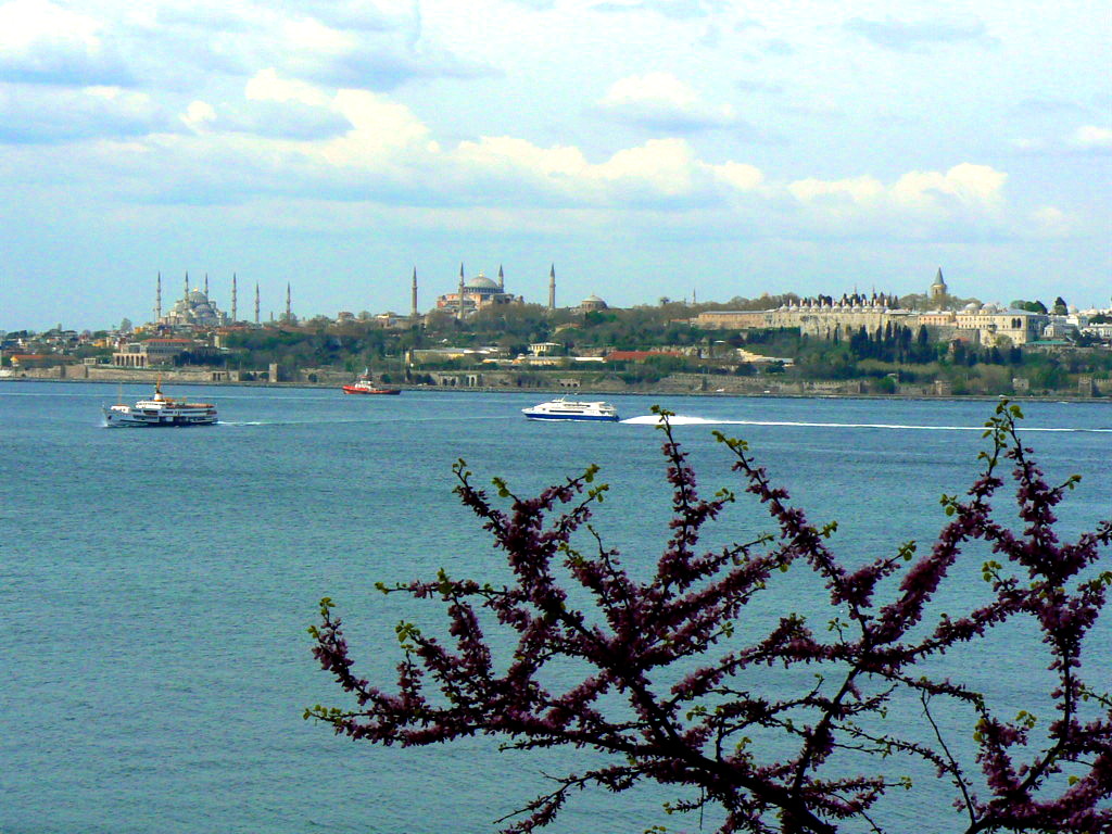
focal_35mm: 97
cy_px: 417
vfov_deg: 15.2
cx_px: 556
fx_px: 3116
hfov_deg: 20.2
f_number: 8
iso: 100
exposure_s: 1/640
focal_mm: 13.4
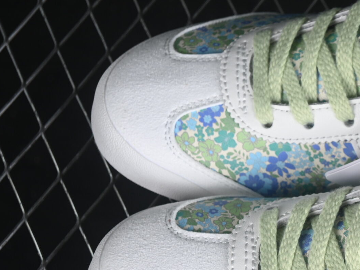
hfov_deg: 11.1
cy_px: 201
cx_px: 418
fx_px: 1820
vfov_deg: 8.5
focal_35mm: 175
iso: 160
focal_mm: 50
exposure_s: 1/60
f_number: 7.1
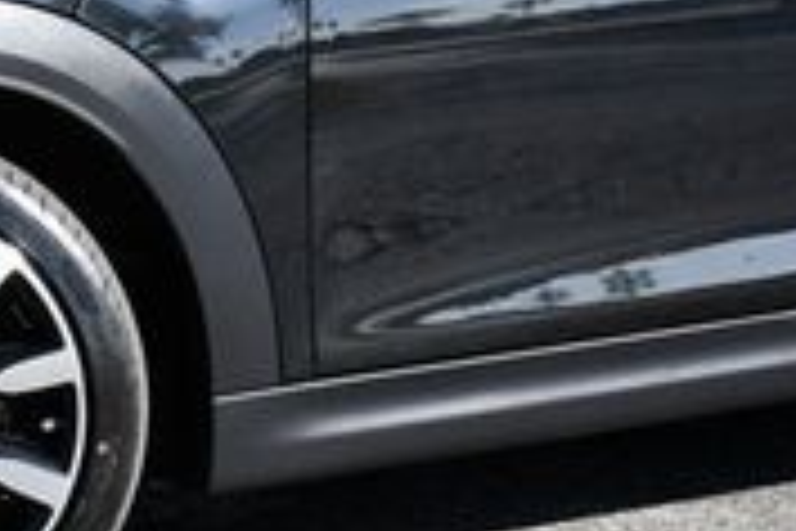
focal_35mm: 159
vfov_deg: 8.6
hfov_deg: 12.9
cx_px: 270
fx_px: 3515
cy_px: -81
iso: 200
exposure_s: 1/250
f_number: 8
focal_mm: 22
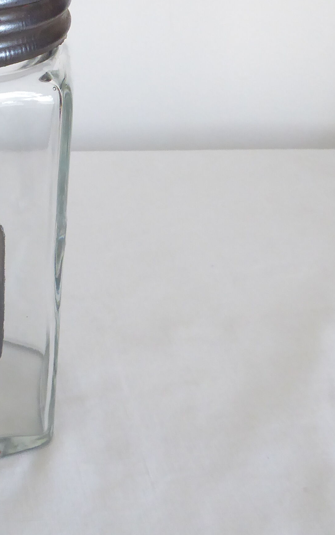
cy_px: 11
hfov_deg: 16.3
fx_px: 1139
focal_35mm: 78
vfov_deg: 25.3
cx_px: -18
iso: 400
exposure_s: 1/50
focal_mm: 5.4
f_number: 3.5
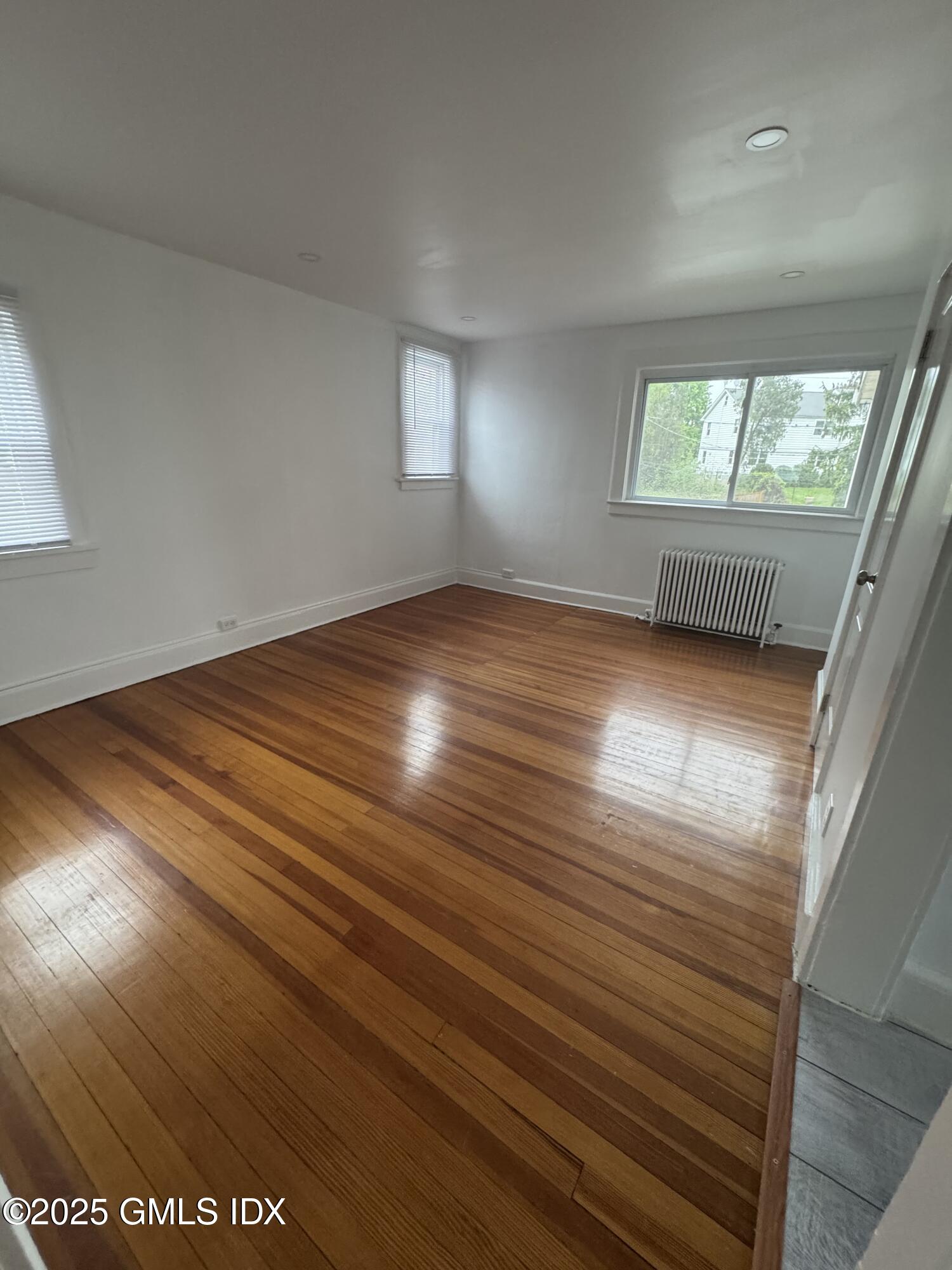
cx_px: 476
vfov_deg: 102.1
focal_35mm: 14
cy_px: 635
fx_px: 513
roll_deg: -1.6
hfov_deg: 85.7
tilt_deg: -18.9
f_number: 2.2
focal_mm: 2.22
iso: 320
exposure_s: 1/64
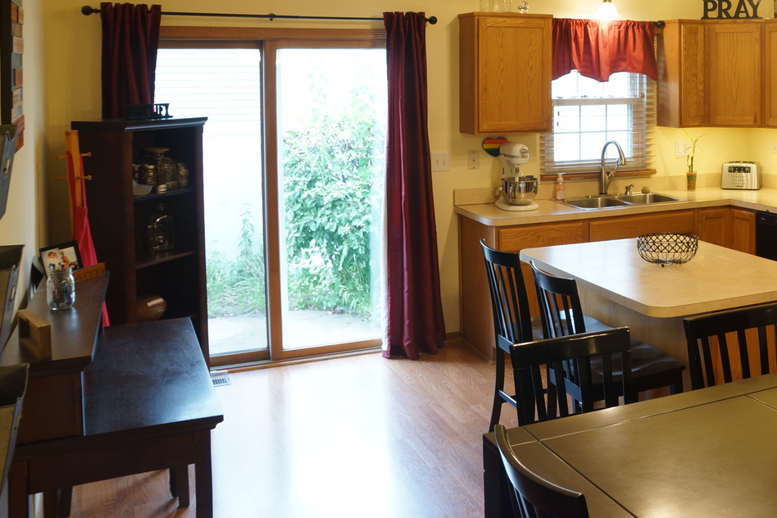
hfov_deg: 44.6
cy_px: 89
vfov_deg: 31.6
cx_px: 645
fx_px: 885
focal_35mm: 41
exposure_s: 1/1.6
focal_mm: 16
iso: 100
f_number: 5.6
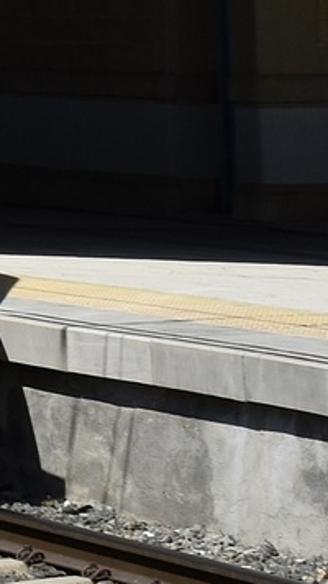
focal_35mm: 297
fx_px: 4594
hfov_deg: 3.8
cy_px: -325
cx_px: -1205
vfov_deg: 7.1
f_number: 8
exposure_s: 1/500
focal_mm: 35
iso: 100
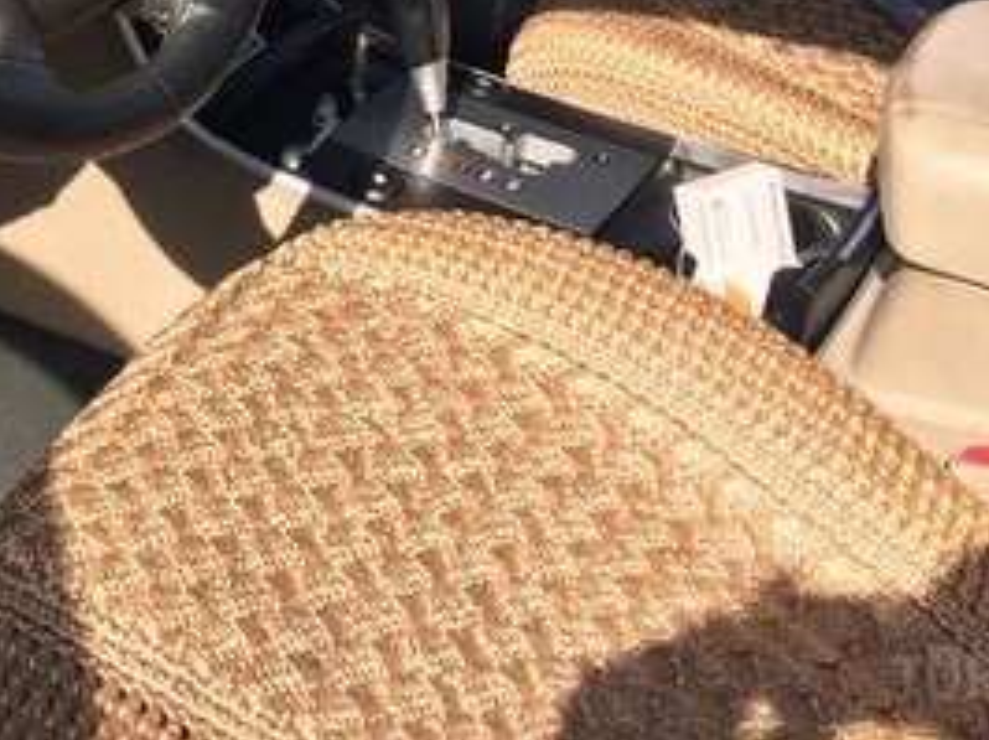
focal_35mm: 72
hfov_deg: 25.5
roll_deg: -1.3
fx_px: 2055
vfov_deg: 19.1
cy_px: -177
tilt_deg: -24.5
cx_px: -37
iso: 32
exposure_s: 1/1109
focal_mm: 4.15
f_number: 2.2
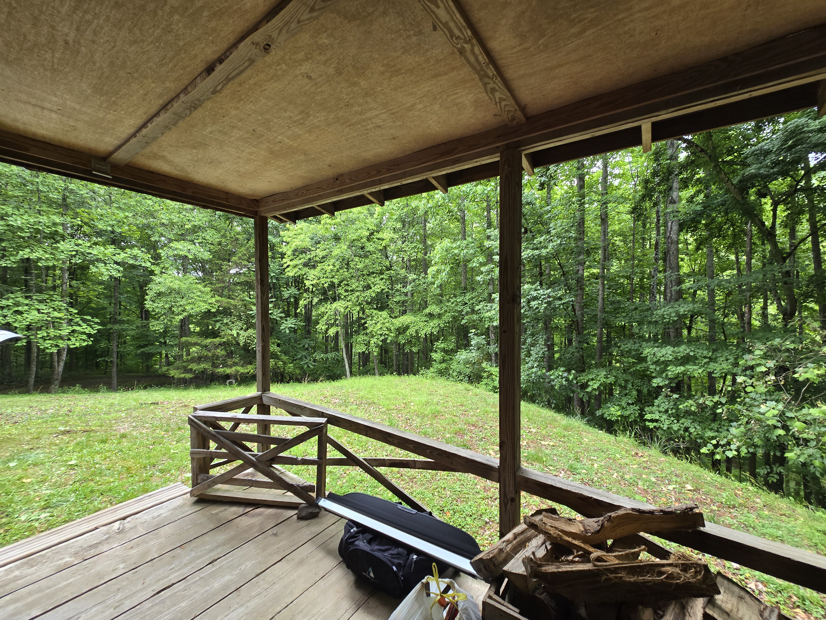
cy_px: 310
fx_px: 310
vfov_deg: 89.9
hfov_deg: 106.2
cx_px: 413
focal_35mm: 13
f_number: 2.2
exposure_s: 1/60
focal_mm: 2.2
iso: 80
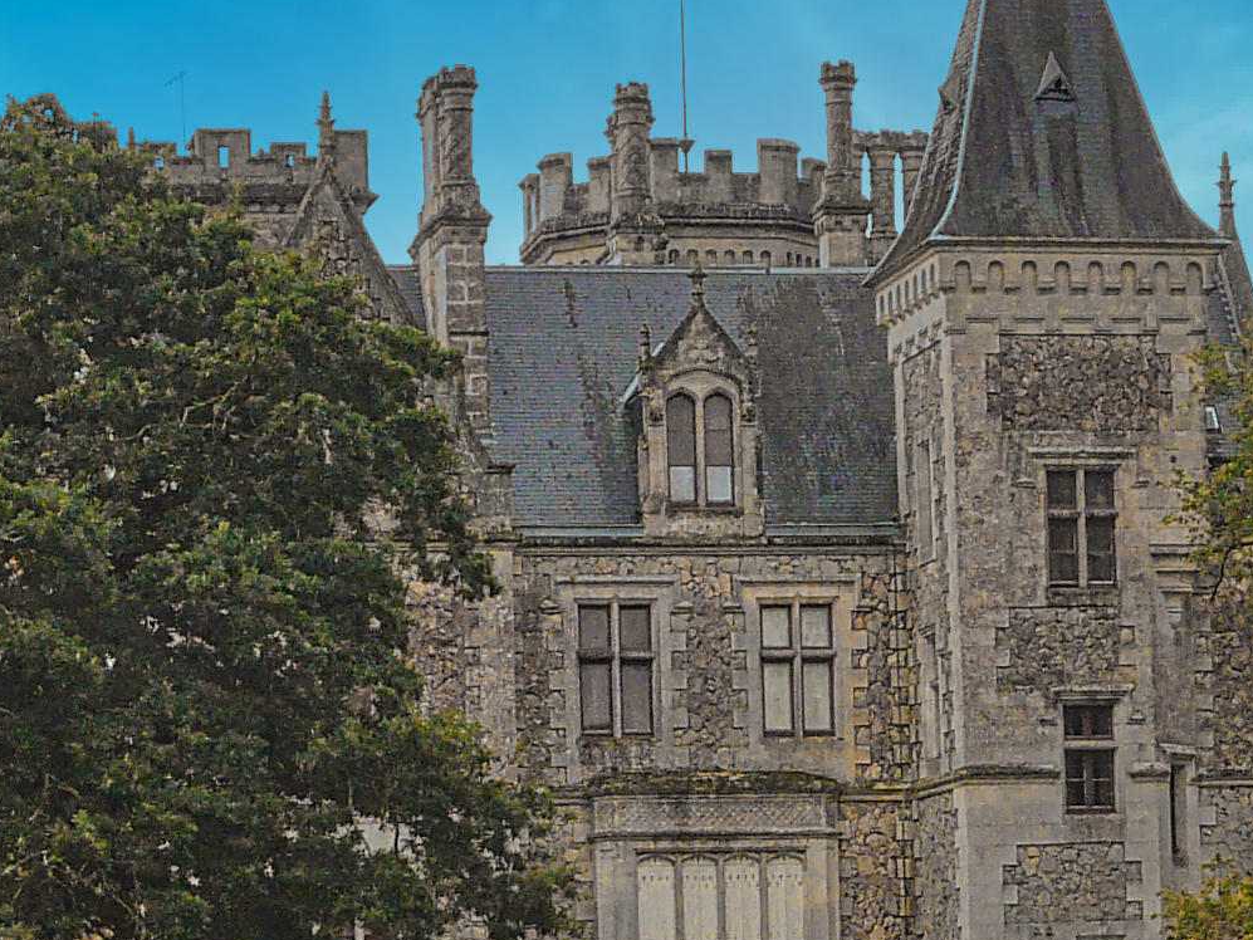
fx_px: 5430
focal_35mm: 150
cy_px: 596
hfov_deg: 13.2
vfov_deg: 9.9
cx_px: 656
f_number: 4
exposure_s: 1/250
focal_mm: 7.5
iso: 100
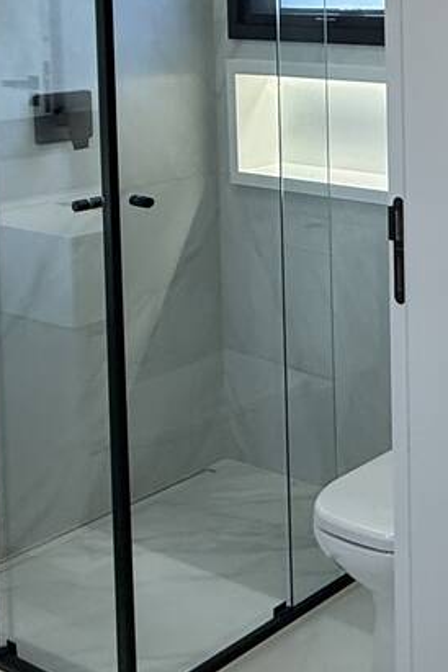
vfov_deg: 36.0
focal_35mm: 51
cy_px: 41
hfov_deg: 19.4
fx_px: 952
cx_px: 818
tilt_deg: -2.2
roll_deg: -0.7
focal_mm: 2.22
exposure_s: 1/120
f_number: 2.2
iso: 125
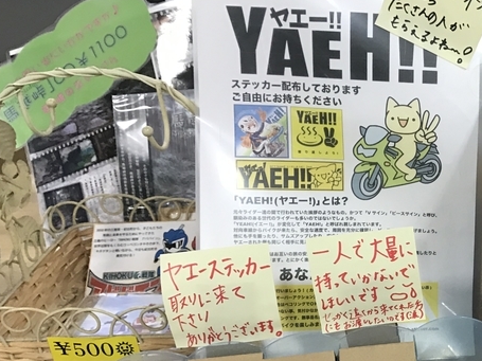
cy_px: 257
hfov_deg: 28.5
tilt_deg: -30.8
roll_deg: +1.2
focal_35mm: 63
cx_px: 501
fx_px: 877
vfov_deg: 23.1
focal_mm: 3.99
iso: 25
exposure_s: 1/30
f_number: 1.8
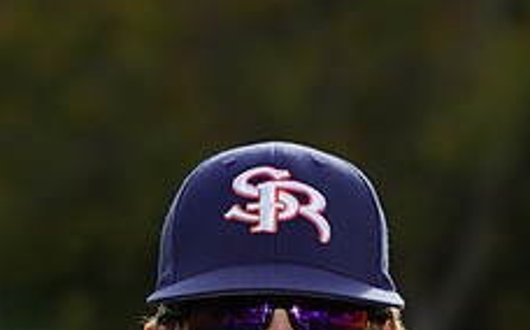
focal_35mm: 602
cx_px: 334
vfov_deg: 2.2
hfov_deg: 3.5
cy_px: 648
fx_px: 8687
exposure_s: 1/250
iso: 160
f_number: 8
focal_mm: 232
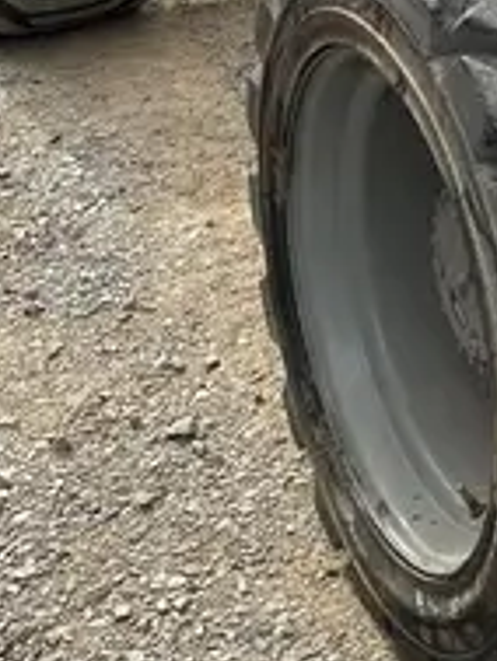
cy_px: -278
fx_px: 1931
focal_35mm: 101
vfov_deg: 17.7
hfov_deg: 13.7
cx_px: 774
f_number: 1.5
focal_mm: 5.7
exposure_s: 1/2513
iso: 50
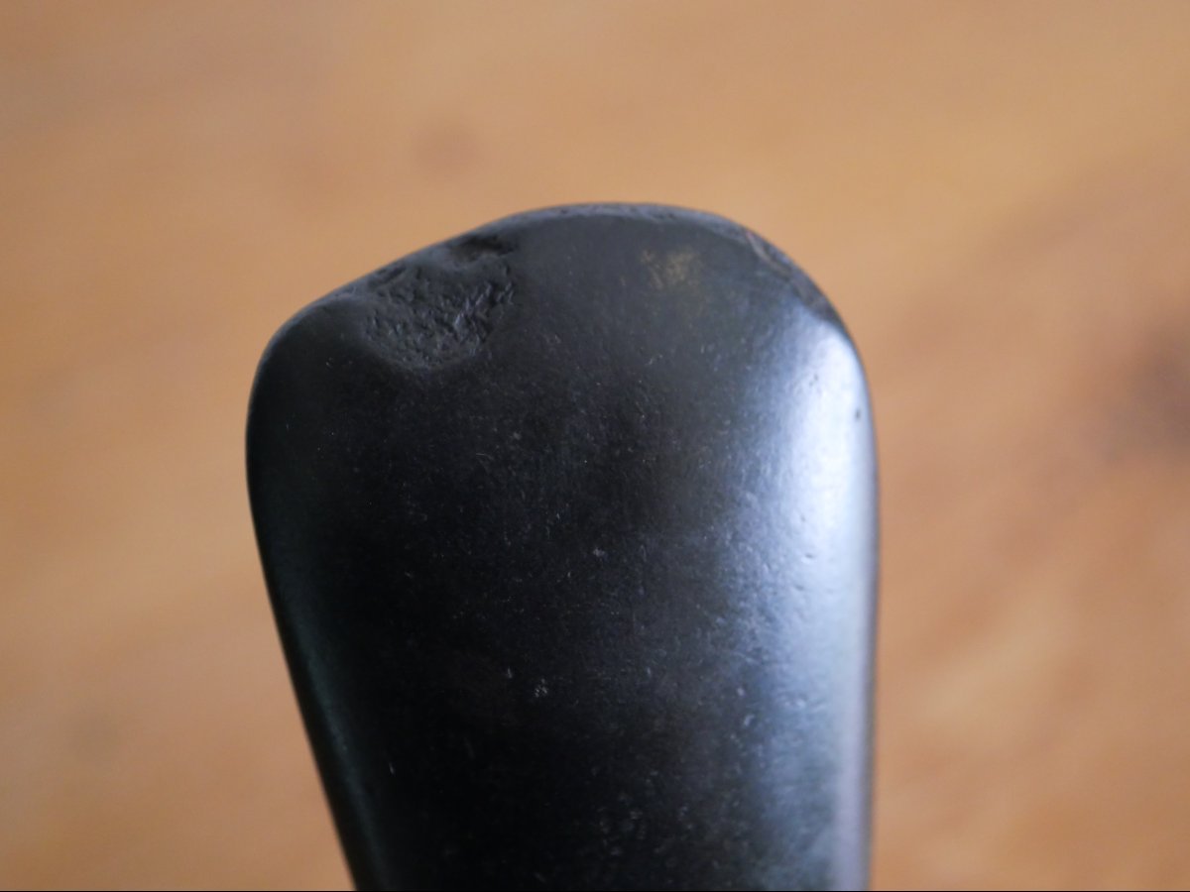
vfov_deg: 24.4
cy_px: 446
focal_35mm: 60
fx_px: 2063
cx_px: 595
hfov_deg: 32.2
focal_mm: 30
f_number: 2.8
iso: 3200
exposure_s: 1/60
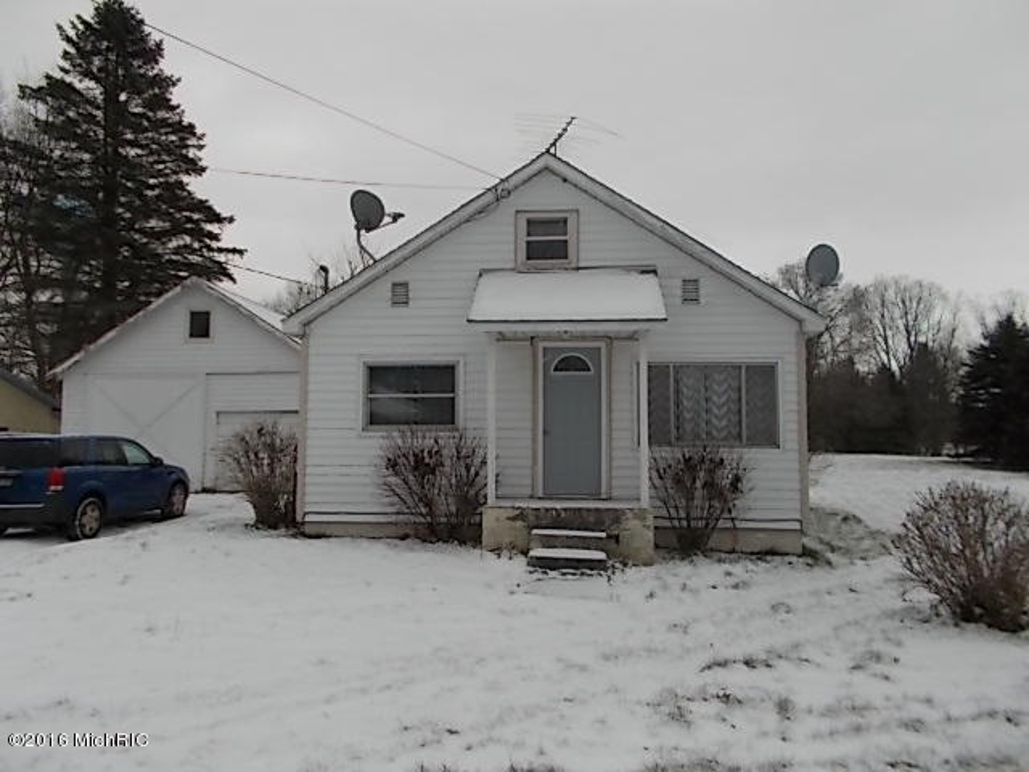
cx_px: 514
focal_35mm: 26
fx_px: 773
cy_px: 386
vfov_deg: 53.1
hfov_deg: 67.3
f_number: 3.2
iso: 80
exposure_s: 1/125
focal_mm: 4.6
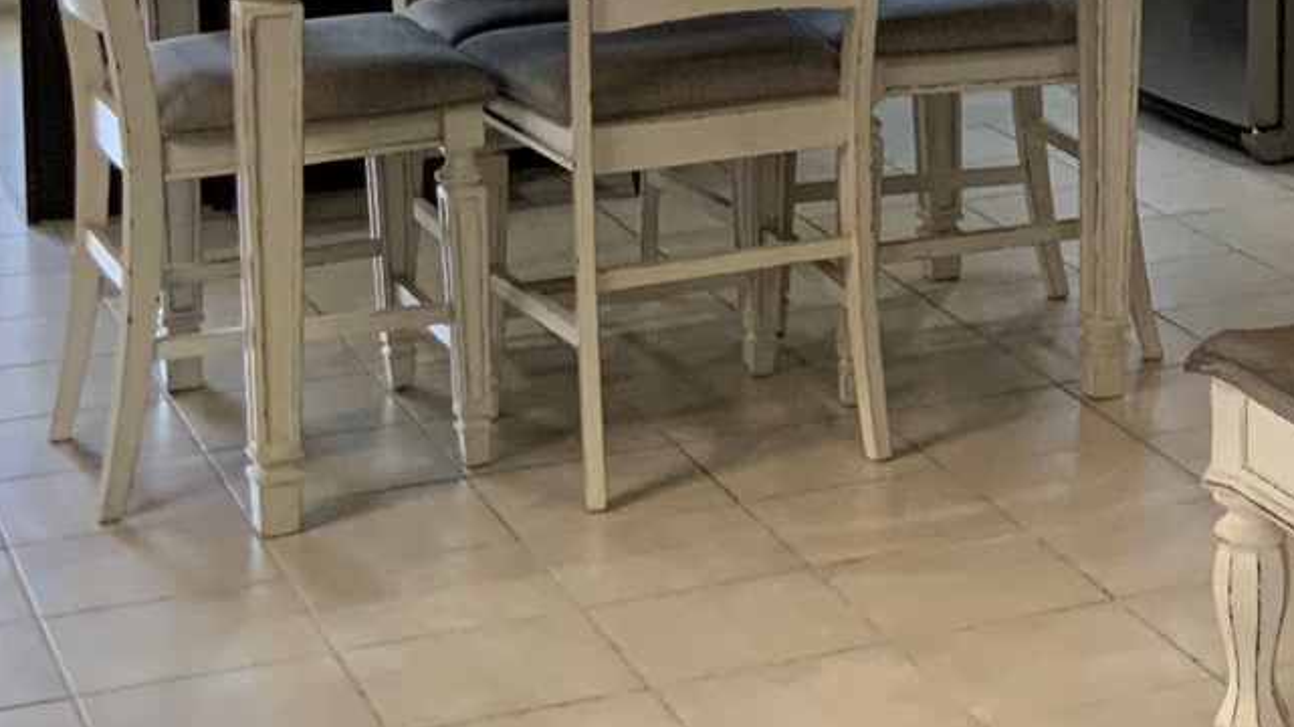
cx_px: 1435
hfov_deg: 20.2
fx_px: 3464
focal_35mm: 101
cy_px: -303
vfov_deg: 11.6
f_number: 1.8
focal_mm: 3
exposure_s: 1/60
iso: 125
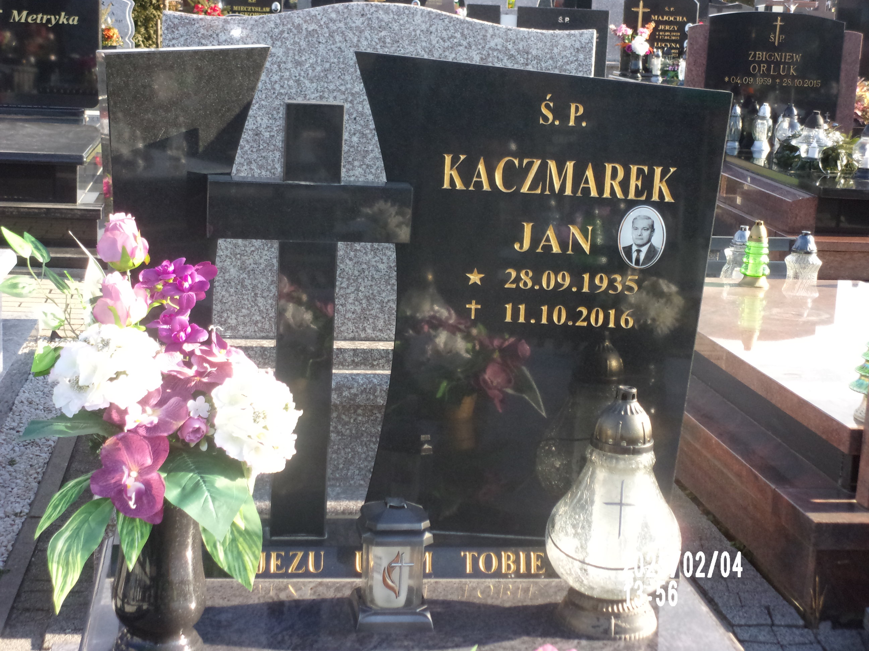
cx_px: 434
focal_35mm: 64
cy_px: 326
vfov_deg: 22.9
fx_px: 1607
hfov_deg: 30.3
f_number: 5.2
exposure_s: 1/250
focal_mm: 11.5
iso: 200
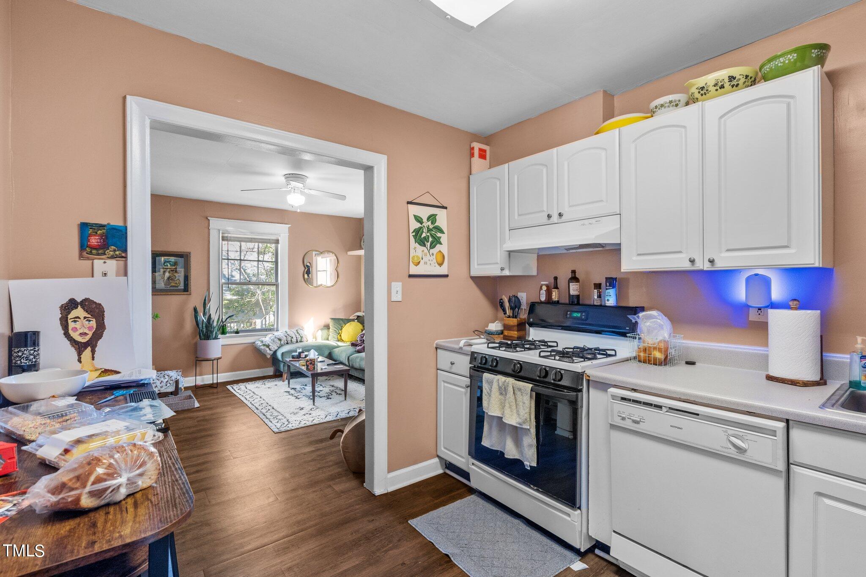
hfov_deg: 96.7
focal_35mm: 16
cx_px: 433
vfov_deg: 73.7
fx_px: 385
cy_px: 288
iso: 400
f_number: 8
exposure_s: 1/1.43
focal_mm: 16
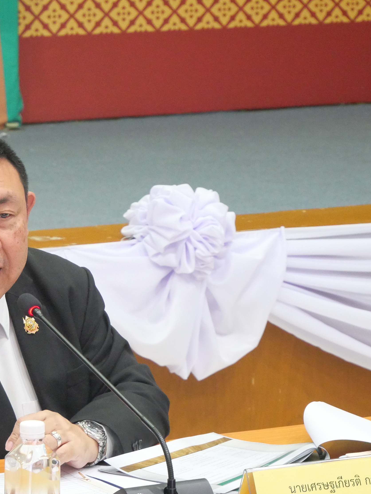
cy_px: 254
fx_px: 2830
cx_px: 71
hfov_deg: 7.5
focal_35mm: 198
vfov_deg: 10.0
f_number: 5.6
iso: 3200
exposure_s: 1/50
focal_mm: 60
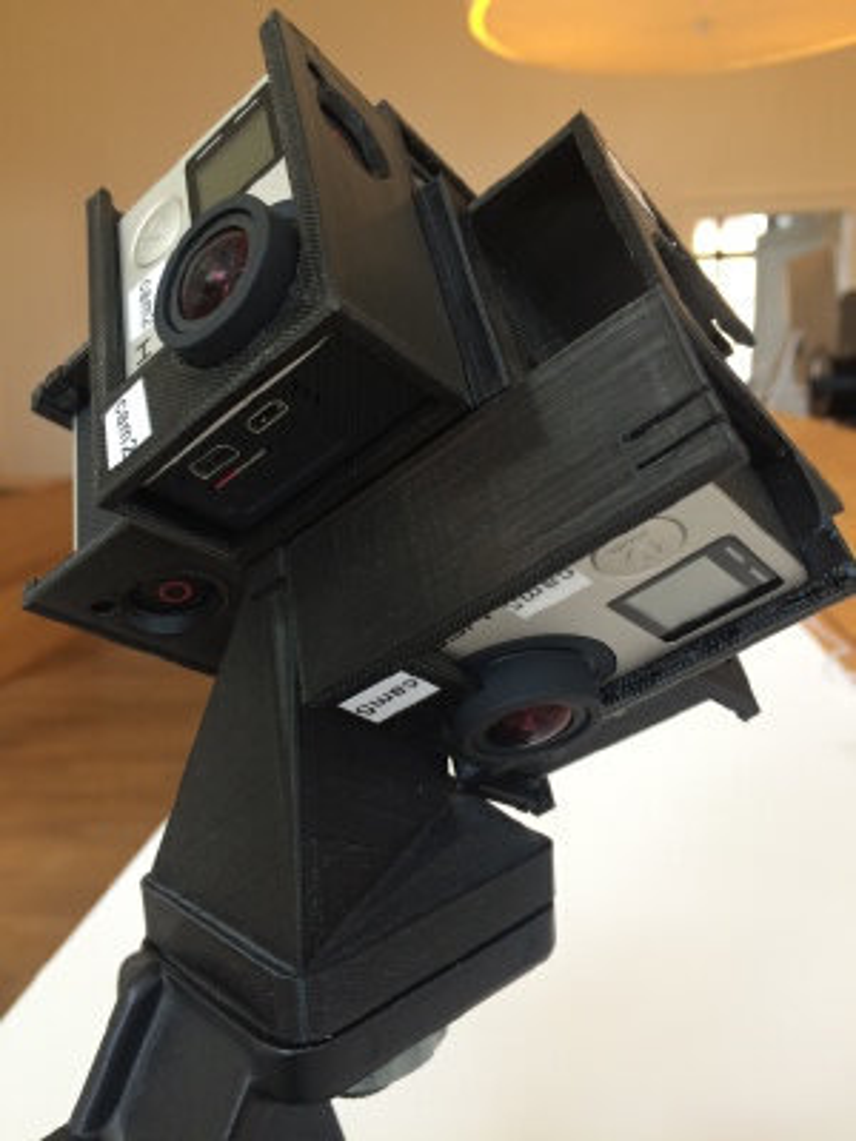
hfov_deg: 48.2
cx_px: 428
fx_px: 956
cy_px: 570
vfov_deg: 61.7
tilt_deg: -11.0
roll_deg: +1.9
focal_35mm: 29
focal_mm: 4.15
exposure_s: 1/33
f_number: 2.2
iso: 40
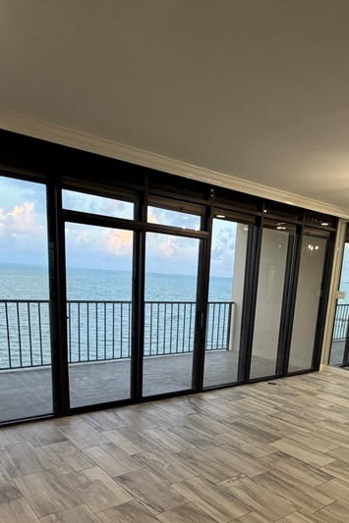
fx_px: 407
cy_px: 373
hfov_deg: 46.0
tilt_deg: -12.8
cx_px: 216
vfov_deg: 62.8
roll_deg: -4.5
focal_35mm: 28
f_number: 2.2
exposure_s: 1/120
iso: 200
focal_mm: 2.22
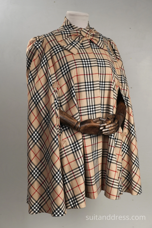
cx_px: 76
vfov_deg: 41.1
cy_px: 114
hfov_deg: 28.1
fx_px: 304
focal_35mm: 48
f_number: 5.6
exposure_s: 1/100
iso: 400
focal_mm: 32
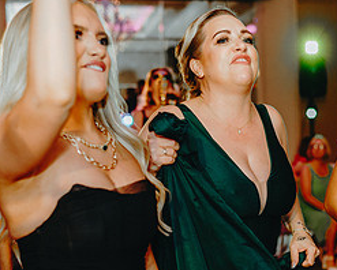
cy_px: 172
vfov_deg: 19.9
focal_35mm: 77
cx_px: 239
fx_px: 769
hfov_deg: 24.5
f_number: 2
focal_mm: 35
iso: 1250
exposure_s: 1/250
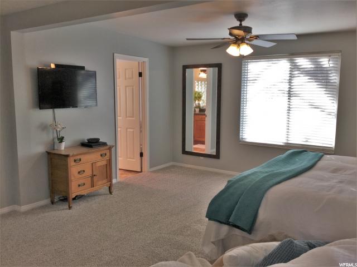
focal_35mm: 31
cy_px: 134
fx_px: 320
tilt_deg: -9.1
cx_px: 178
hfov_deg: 58.4
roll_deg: +0.5
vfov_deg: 45.4
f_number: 2.4
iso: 32
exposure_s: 1/40
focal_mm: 3.3
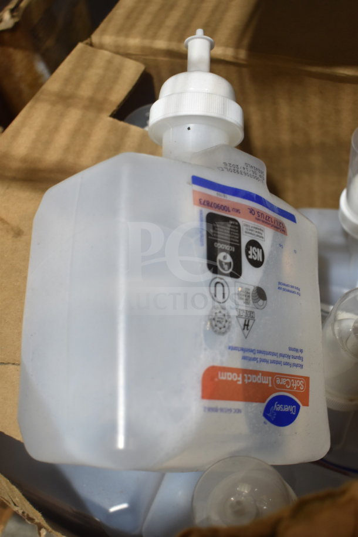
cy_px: 268
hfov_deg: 31.9
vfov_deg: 46.4
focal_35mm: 42
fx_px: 626
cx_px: 179
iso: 720
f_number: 4.2
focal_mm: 28
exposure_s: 1/50
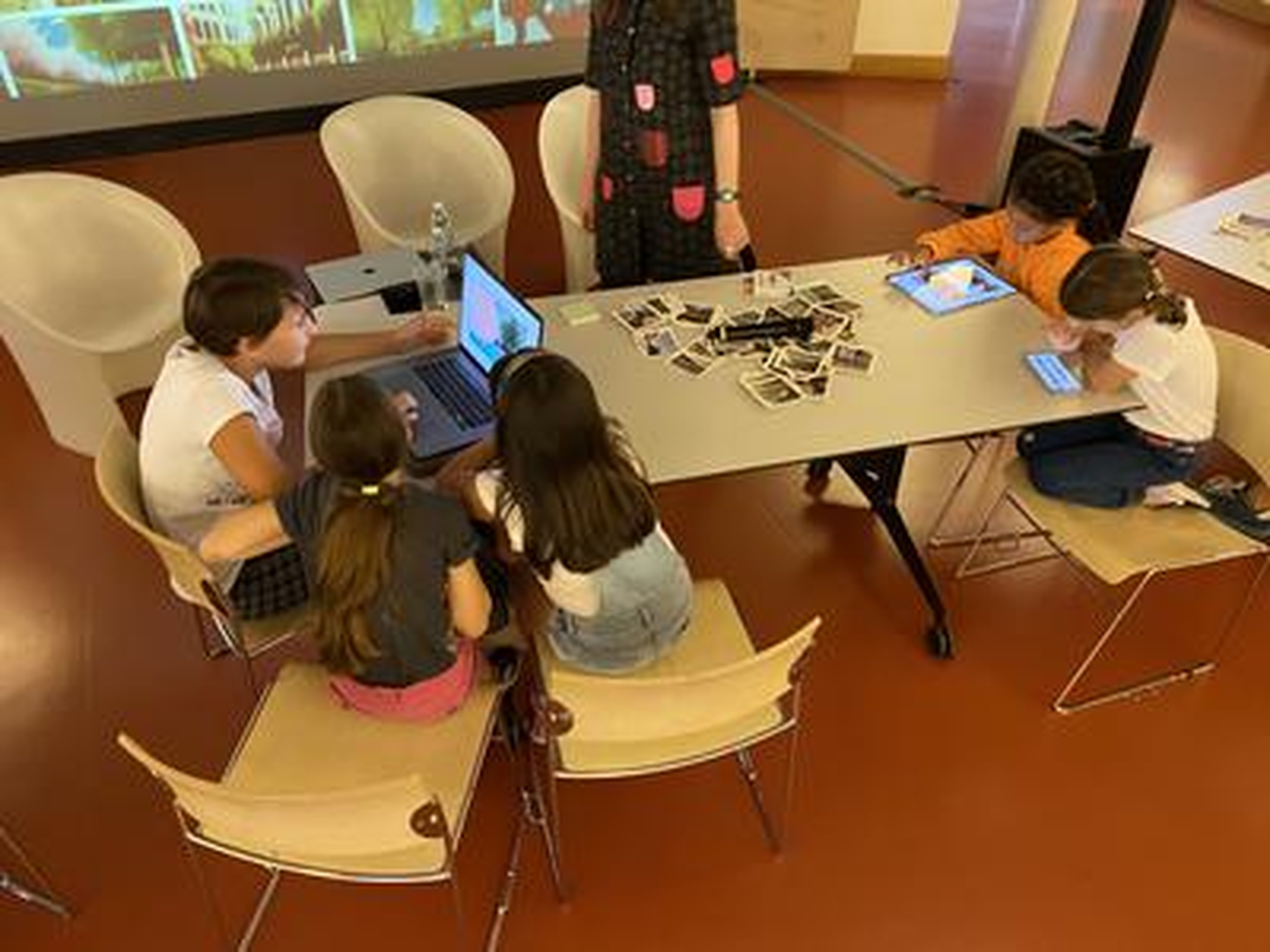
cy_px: 476
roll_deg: -0.3
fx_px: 954
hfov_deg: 67.3
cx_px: 635
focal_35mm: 26
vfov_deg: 53.1
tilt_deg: -38.0
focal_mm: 4.25
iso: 320
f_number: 1.8
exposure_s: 1/33
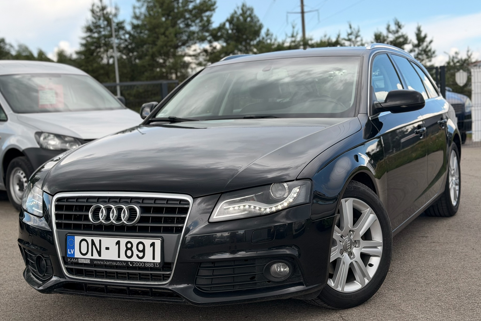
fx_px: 668
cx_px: 241
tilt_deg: -5.8
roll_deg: -0.4
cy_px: 178
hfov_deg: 39.6
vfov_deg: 27.0
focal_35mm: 50
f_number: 1.78
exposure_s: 1/1608
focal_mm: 6.76
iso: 80
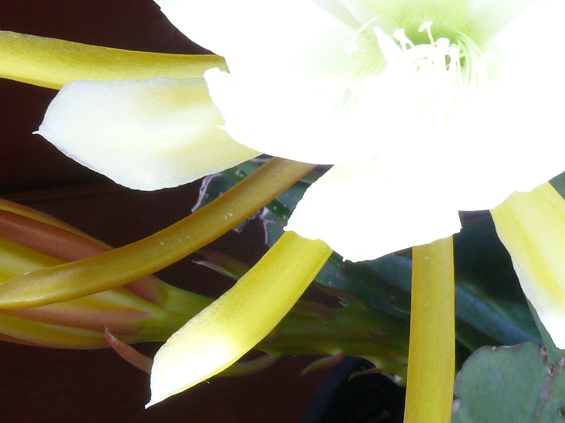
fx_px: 1257
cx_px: 409
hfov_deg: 25.1
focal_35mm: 77
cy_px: 76
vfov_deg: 18.9
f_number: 11
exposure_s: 1
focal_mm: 7.4
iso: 100
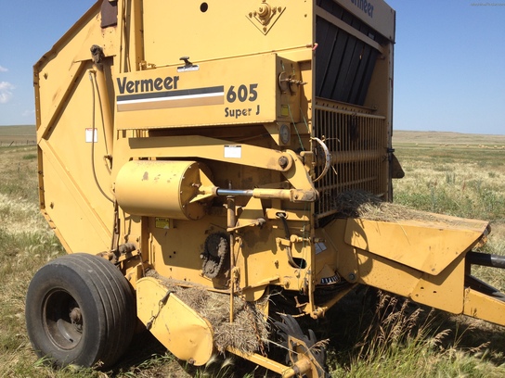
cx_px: 252
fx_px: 511
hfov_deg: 52.6
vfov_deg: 40.7
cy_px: 189
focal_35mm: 35
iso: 64
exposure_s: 1/1346
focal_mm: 4.28
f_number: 2.4
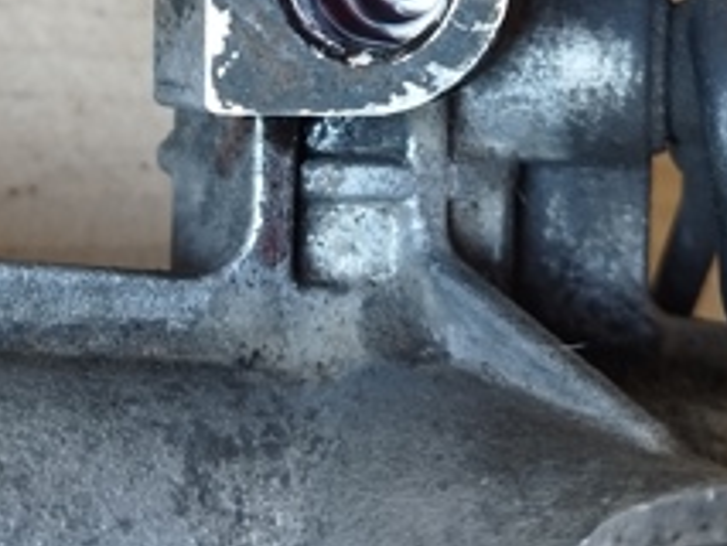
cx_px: 300
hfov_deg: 27.0
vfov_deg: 19.7
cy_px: -34
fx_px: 1513
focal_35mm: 72
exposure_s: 1/33
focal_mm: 5.31
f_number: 1.7
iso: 640
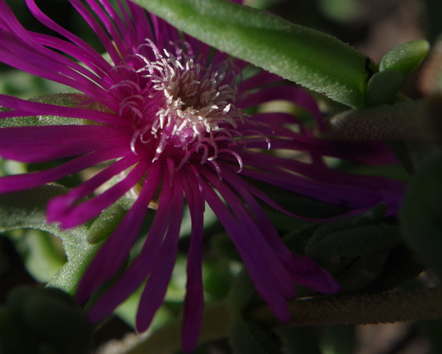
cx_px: 160
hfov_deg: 22.7
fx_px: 1099
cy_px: 147
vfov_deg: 18.3
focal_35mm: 84
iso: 800
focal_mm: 40
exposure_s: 1/1000
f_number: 11
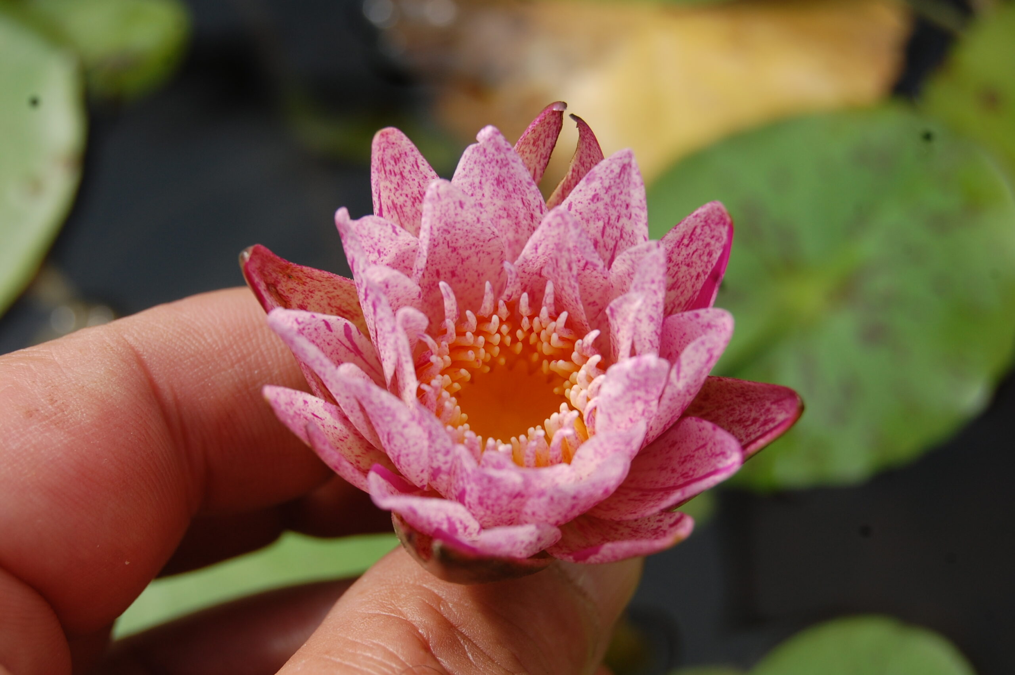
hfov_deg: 24.6
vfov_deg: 16.5
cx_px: 508
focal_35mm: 82
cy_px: 338
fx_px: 2324
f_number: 9
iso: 200
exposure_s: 1/320
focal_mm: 55
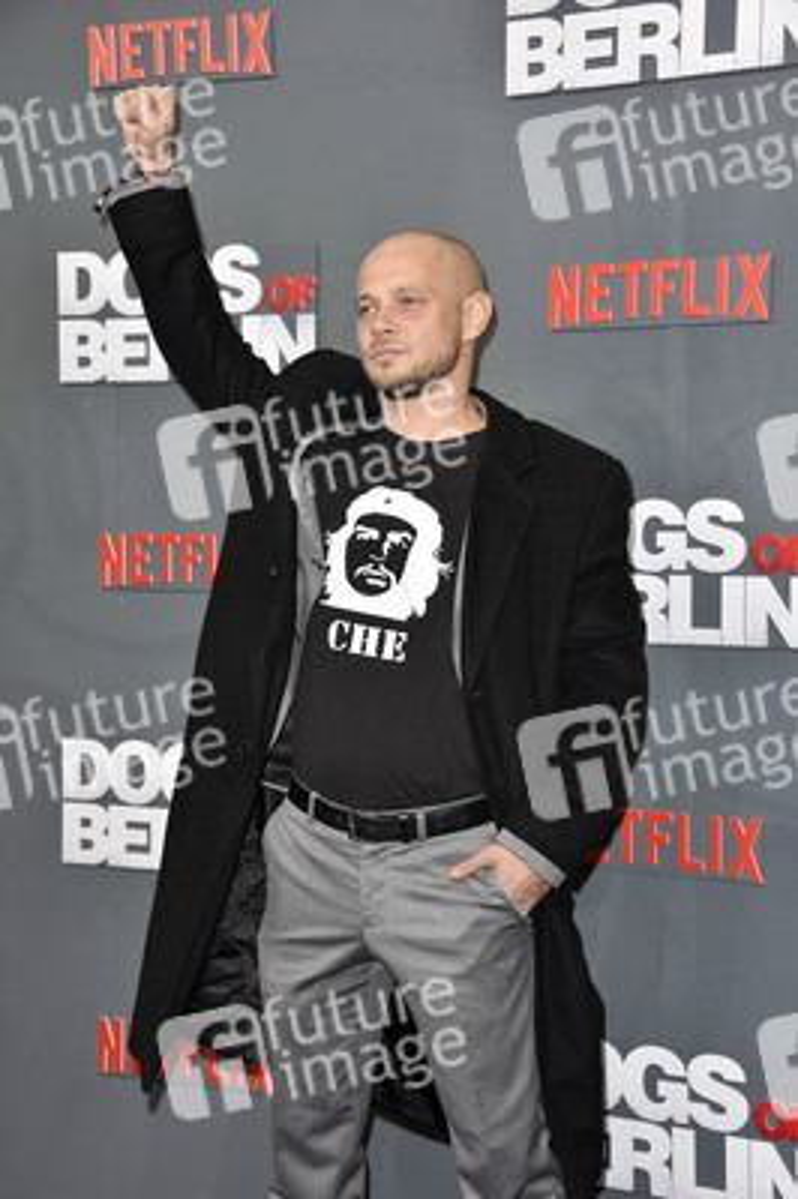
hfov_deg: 19.4
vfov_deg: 28.9
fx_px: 2331
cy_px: 600
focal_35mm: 70
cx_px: 399
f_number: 7.1
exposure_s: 1/200
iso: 250
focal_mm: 70
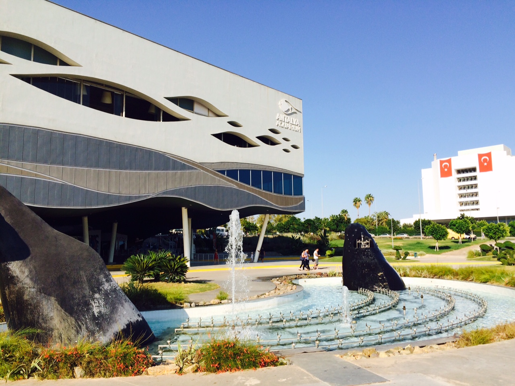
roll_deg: +1.4
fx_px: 431
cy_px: 193
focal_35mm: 29
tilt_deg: +4.7
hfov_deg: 61.7
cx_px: 258
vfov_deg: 48.2
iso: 32
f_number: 2.2
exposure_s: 1/1866
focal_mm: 4.15
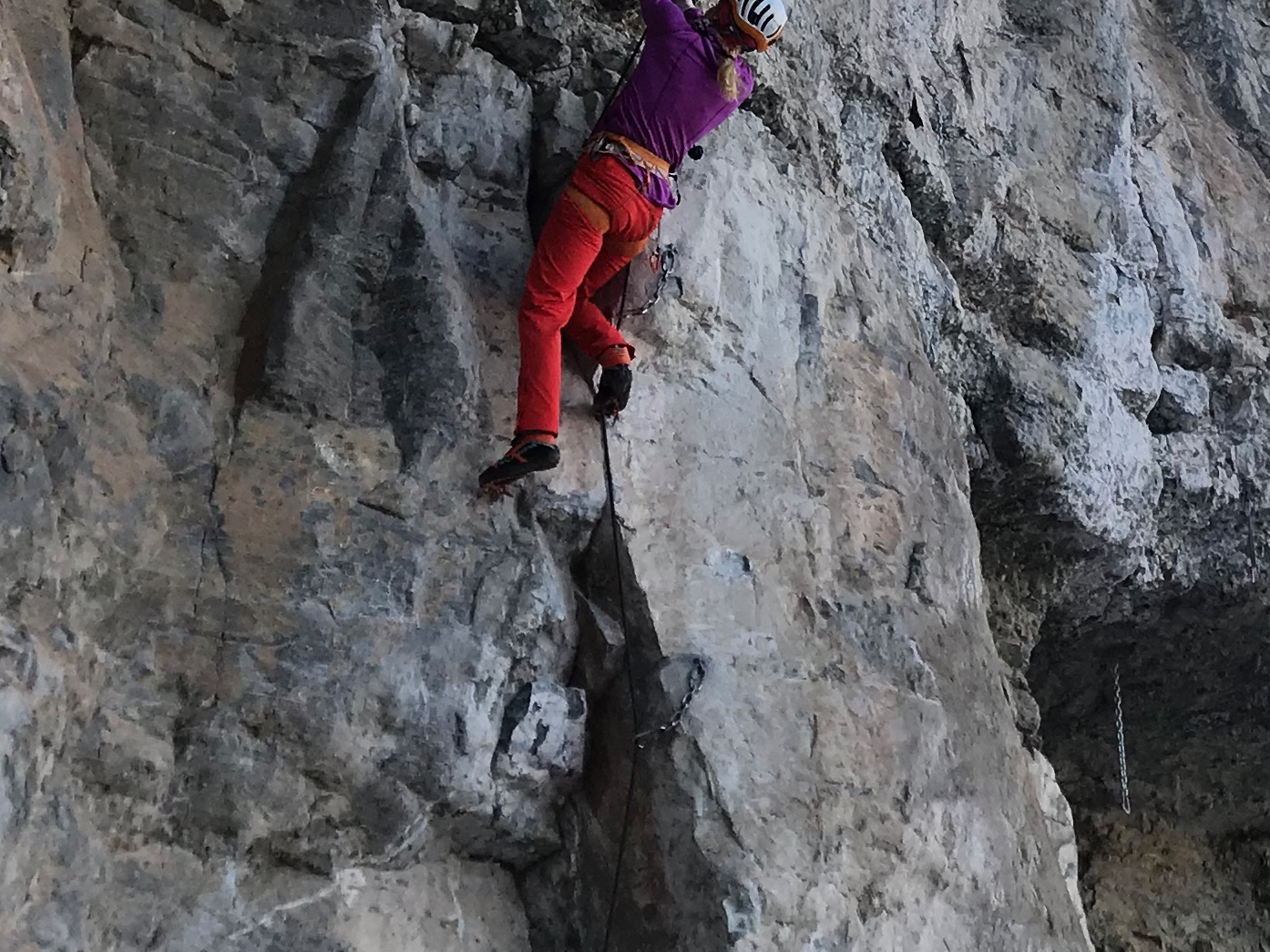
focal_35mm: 81
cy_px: 220
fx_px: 2971
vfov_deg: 18.1
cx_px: 735
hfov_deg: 24.1
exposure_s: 1/454
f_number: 1.8
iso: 20
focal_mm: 3.99
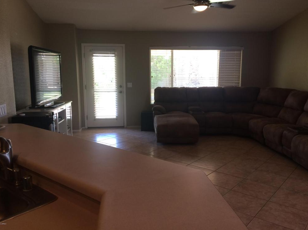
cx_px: 157
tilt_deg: -10.2
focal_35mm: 30
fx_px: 267
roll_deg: +0.9
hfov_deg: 60.0
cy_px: 112
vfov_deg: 46.8
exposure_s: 1/30
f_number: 2.2
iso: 50
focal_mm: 4.15
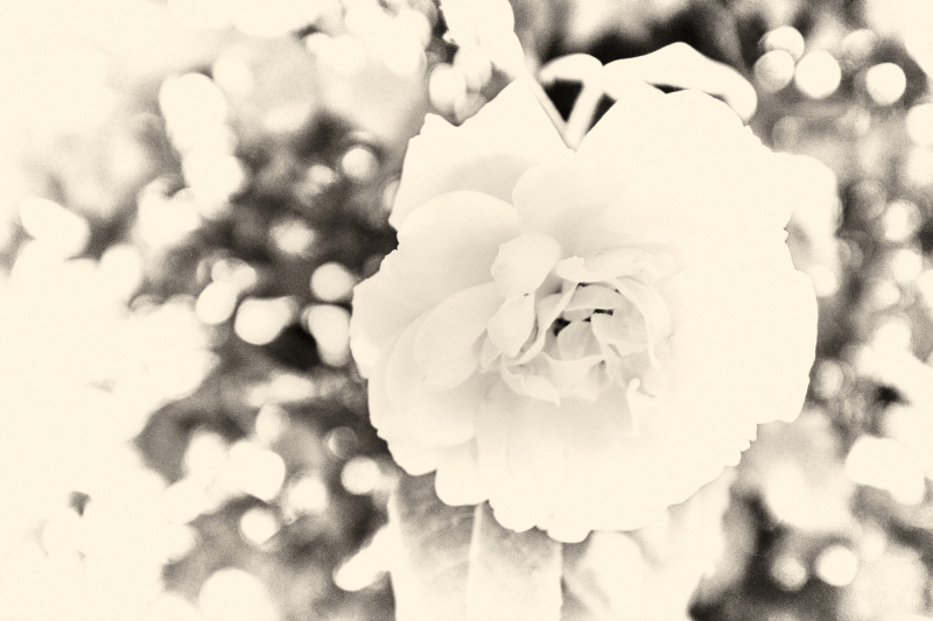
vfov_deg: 36.9
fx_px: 933
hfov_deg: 53.1
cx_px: 466
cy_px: 310
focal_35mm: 36
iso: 200
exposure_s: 1/950
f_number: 4
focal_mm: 24
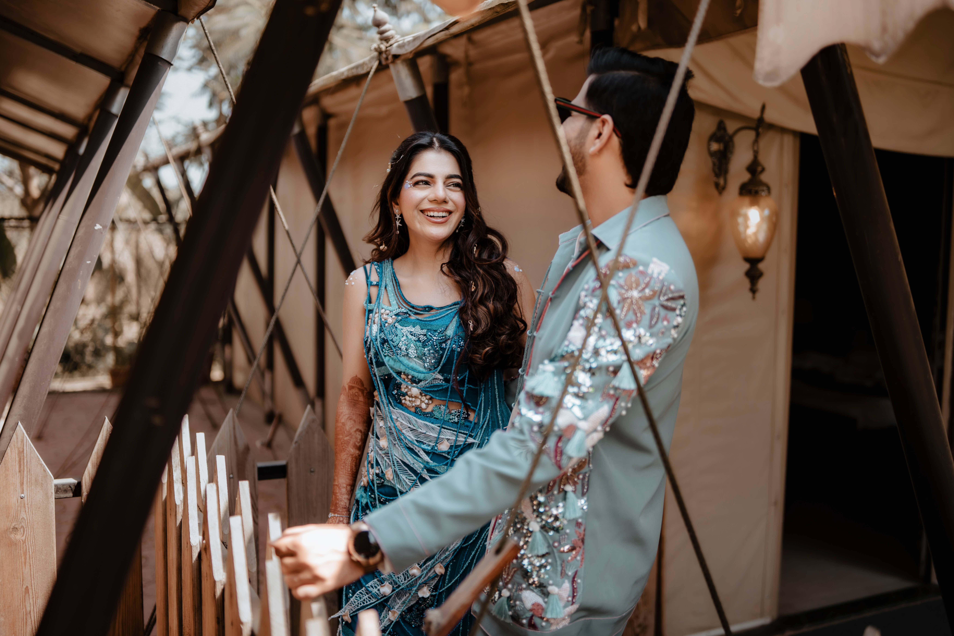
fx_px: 927
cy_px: 318
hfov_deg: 54.4
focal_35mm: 35
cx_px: 477
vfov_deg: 37.9
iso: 64
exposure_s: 1/500
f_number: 1.4
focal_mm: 35
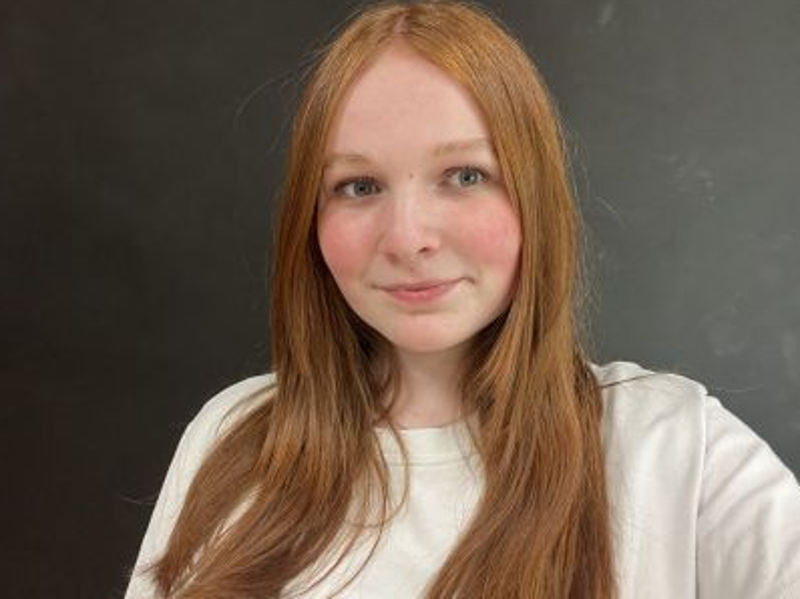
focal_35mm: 26
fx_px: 601
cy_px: 294
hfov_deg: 67.3
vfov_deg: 53.0
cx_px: 396
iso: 125
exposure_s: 1/50
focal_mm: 2.71
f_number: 2.2
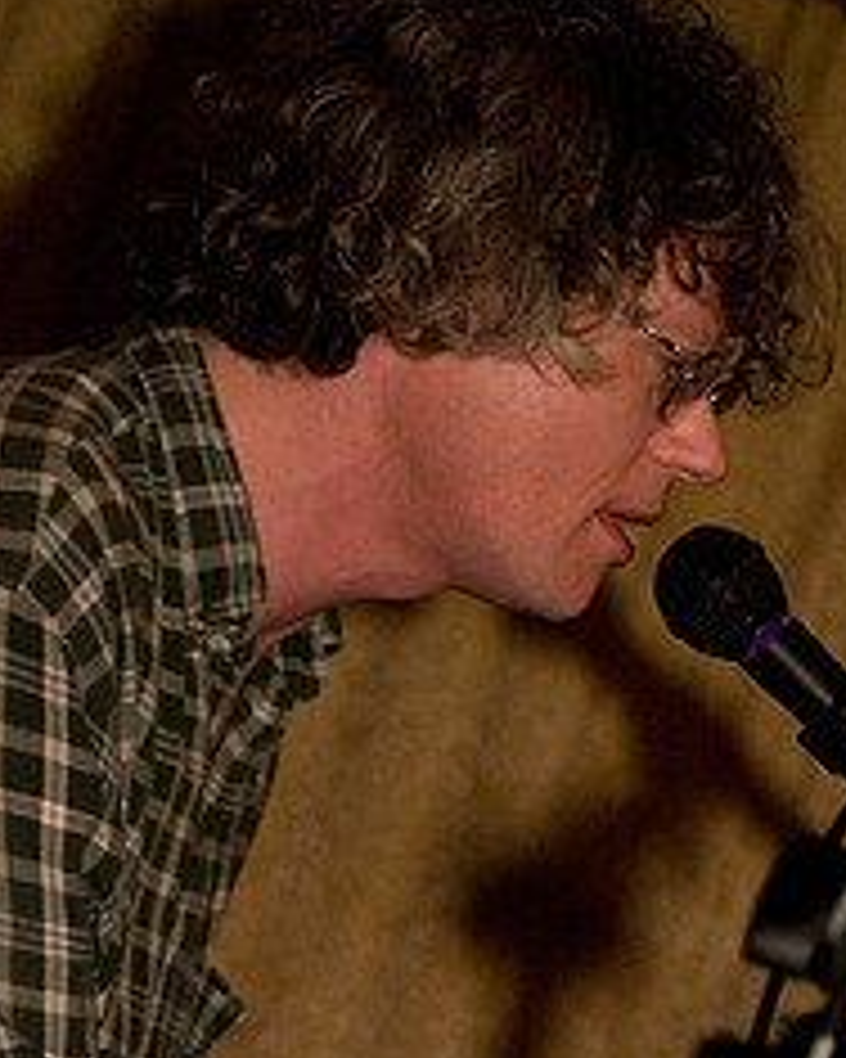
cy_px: 833
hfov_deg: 11.0
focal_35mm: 140
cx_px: 646
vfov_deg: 13.7
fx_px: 4382
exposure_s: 1/40
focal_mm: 52
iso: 1250
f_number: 2.8
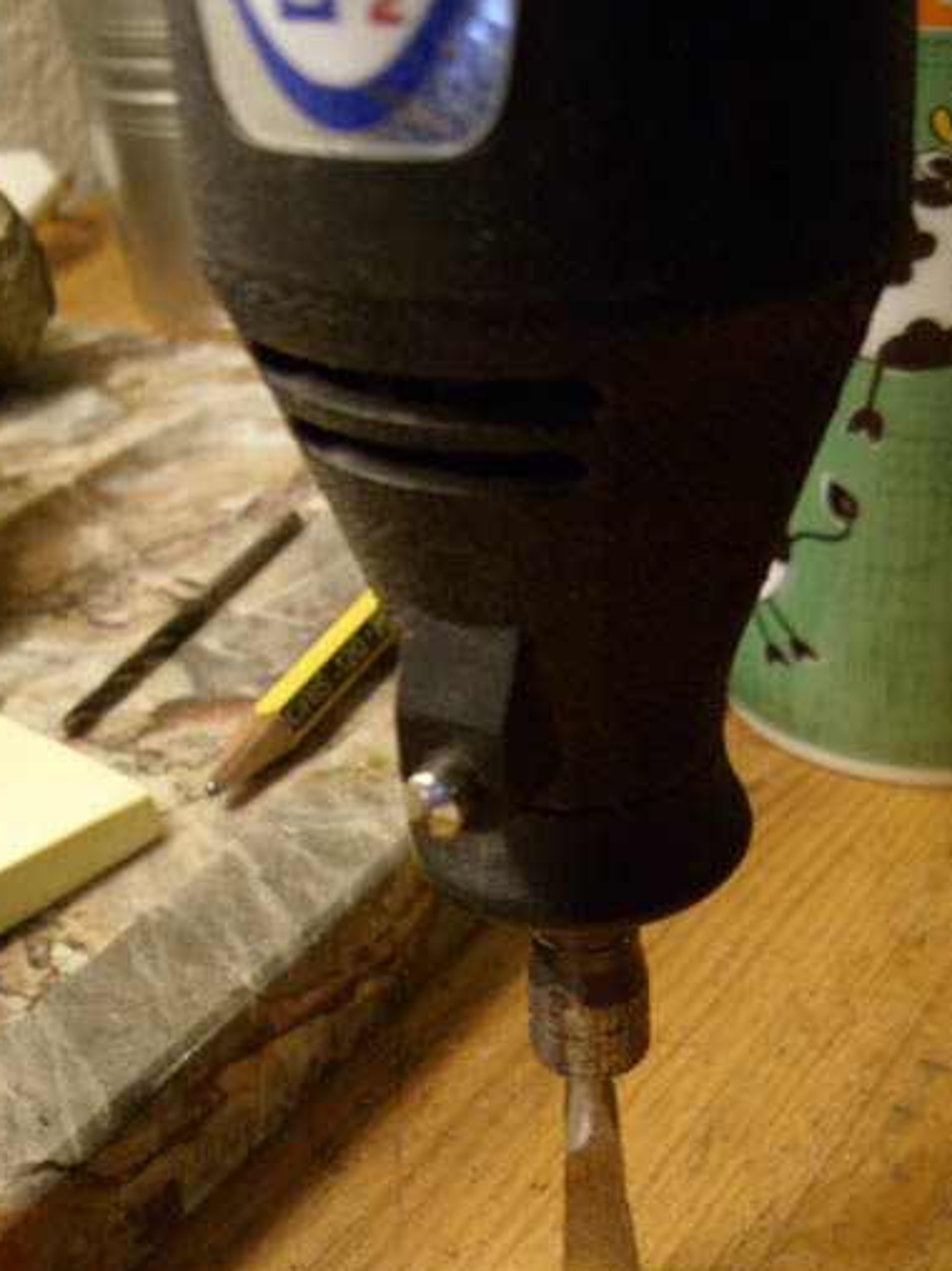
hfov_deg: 28.5
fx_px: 1871
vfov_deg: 37.2
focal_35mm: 51
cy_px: 832
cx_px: 566
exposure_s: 1/15
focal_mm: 6.3
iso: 300
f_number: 2.8
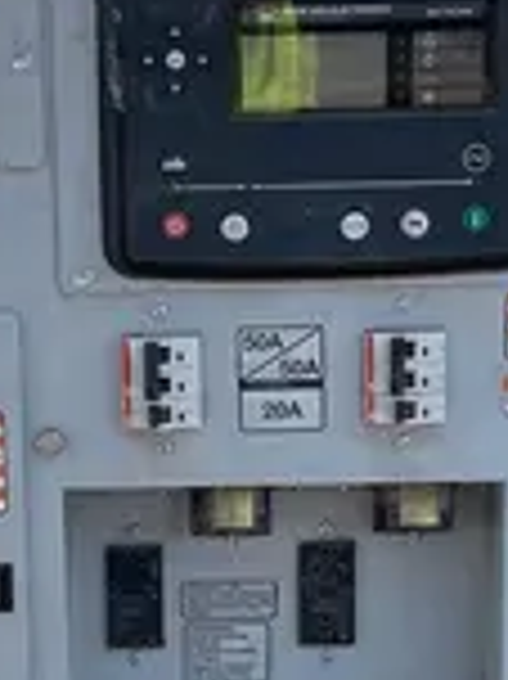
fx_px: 2469
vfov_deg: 15.5
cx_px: 189
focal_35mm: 126
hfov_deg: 11.7
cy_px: 556
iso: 50
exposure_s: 1/2882
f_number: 1.6
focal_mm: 4.2
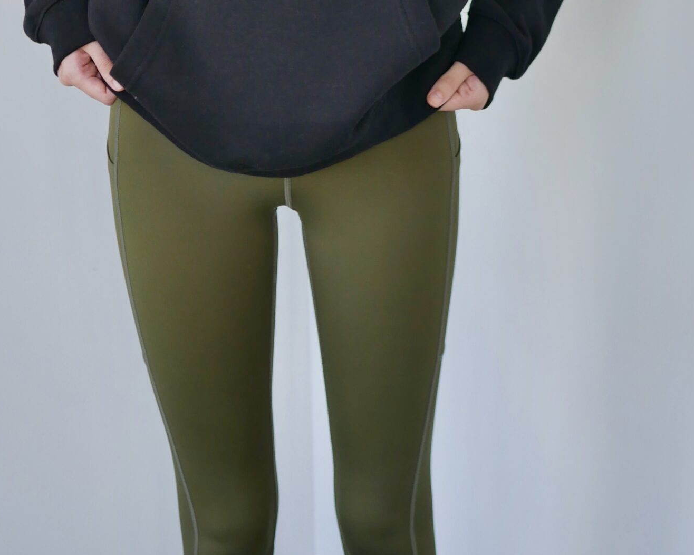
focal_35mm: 95
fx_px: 1951
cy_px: -97
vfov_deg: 15.6
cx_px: 324
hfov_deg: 20.2
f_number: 2.5
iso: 200
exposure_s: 1/250
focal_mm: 25
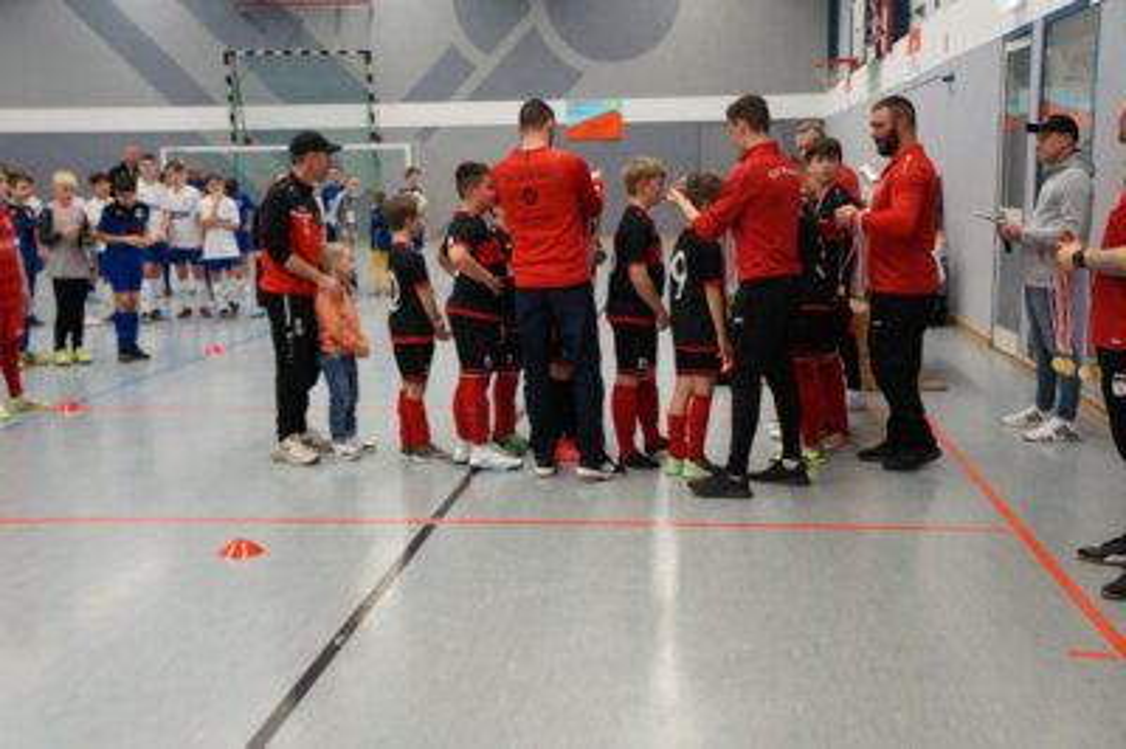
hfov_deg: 45.0
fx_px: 1359
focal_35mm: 44
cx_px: 563
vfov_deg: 30.8
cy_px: 374
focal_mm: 29
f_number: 7.1
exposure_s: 1/60
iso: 2000
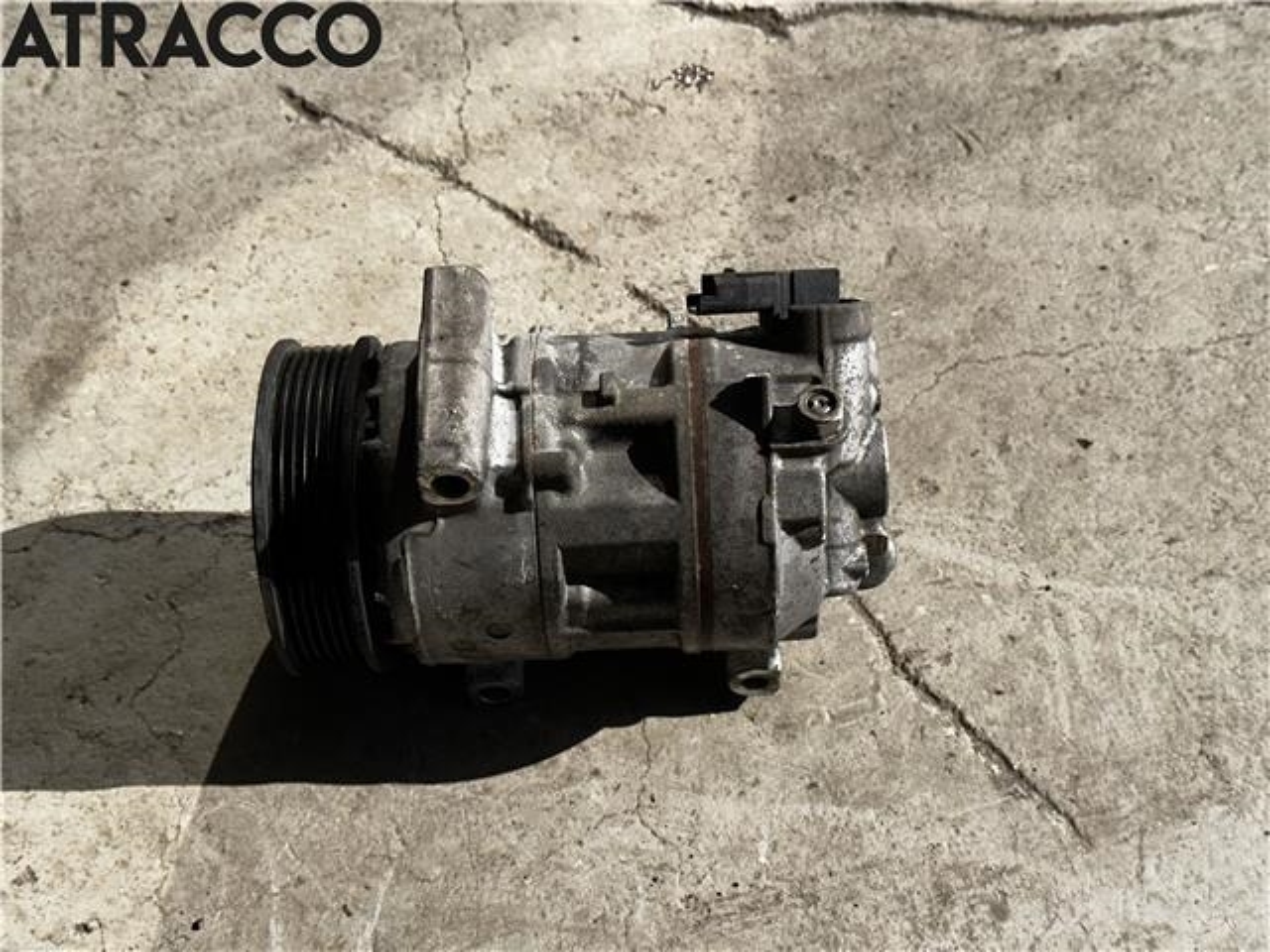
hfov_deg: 39.7
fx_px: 1761
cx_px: 635
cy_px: 476
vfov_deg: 30.3
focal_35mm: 48
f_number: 1.78
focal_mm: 6.86
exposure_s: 1/8929
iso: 40
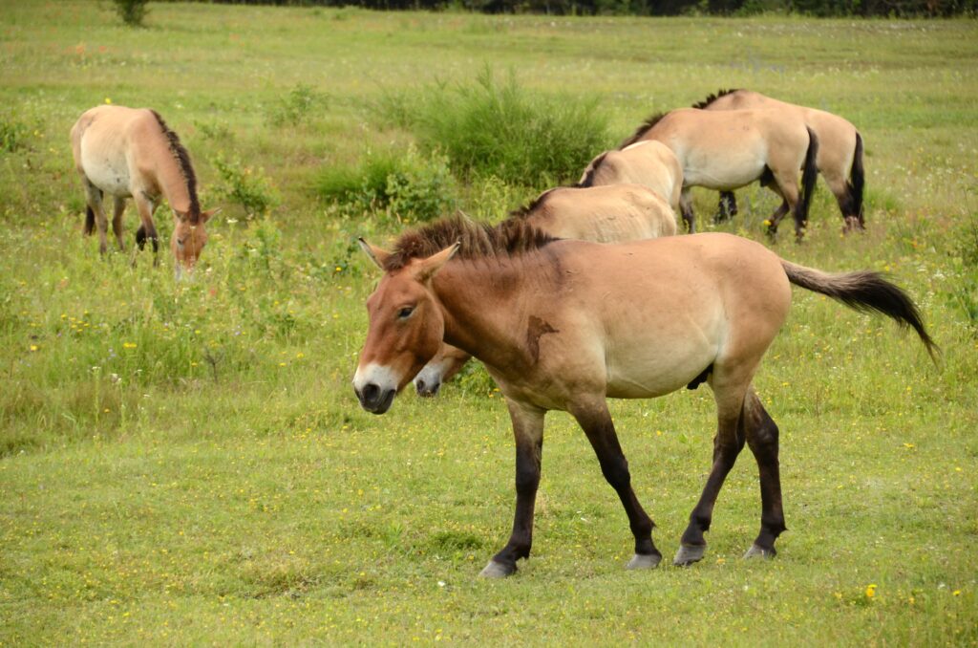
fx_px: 4879
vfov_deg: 7.6
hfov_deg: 11.4
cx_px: 489
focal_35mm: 180
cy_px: 324
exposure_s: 1/1250
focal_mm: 120
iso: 800
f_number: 5.3
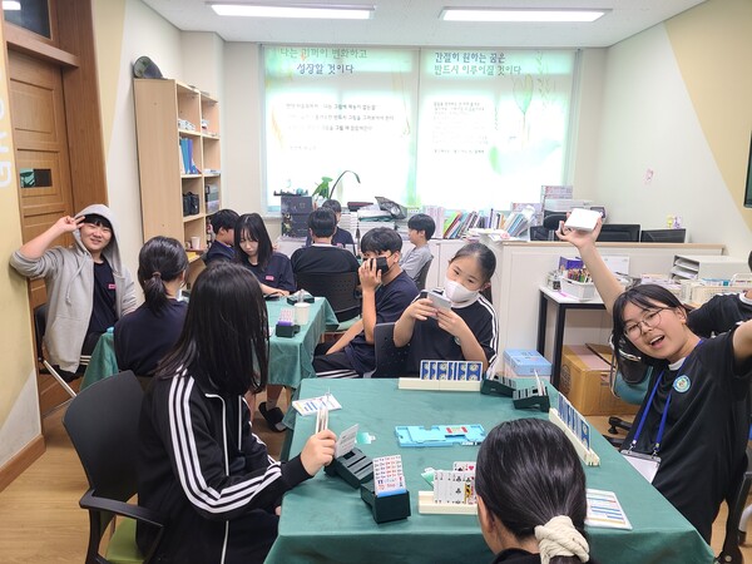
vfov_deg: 53.1
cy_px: 282
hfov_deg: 67.3
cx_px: 376
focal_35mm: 26
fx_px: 565
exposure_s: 1/60
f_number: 1.8
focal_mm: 5.4
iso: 160
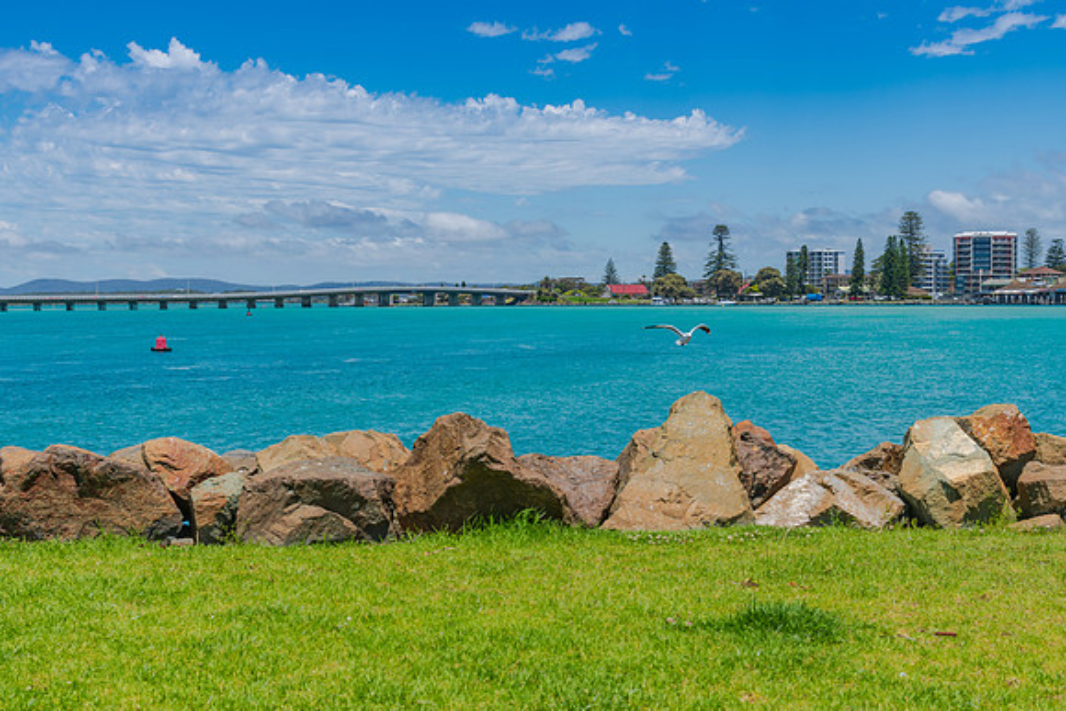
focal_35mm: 50
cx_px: 533
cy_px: 356
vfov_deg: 26.8
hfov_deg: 39.3
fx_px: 1491
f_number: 9
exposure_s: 1/400
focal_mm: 48
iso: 100
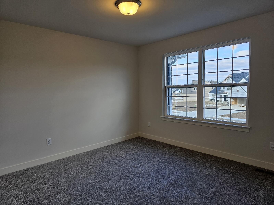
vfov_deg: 58.9
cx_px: 137
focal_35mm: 23
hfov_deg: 73.9
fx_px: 182
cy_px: 102
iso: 50
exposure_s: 1/120
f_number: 1.7
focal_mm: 6.3
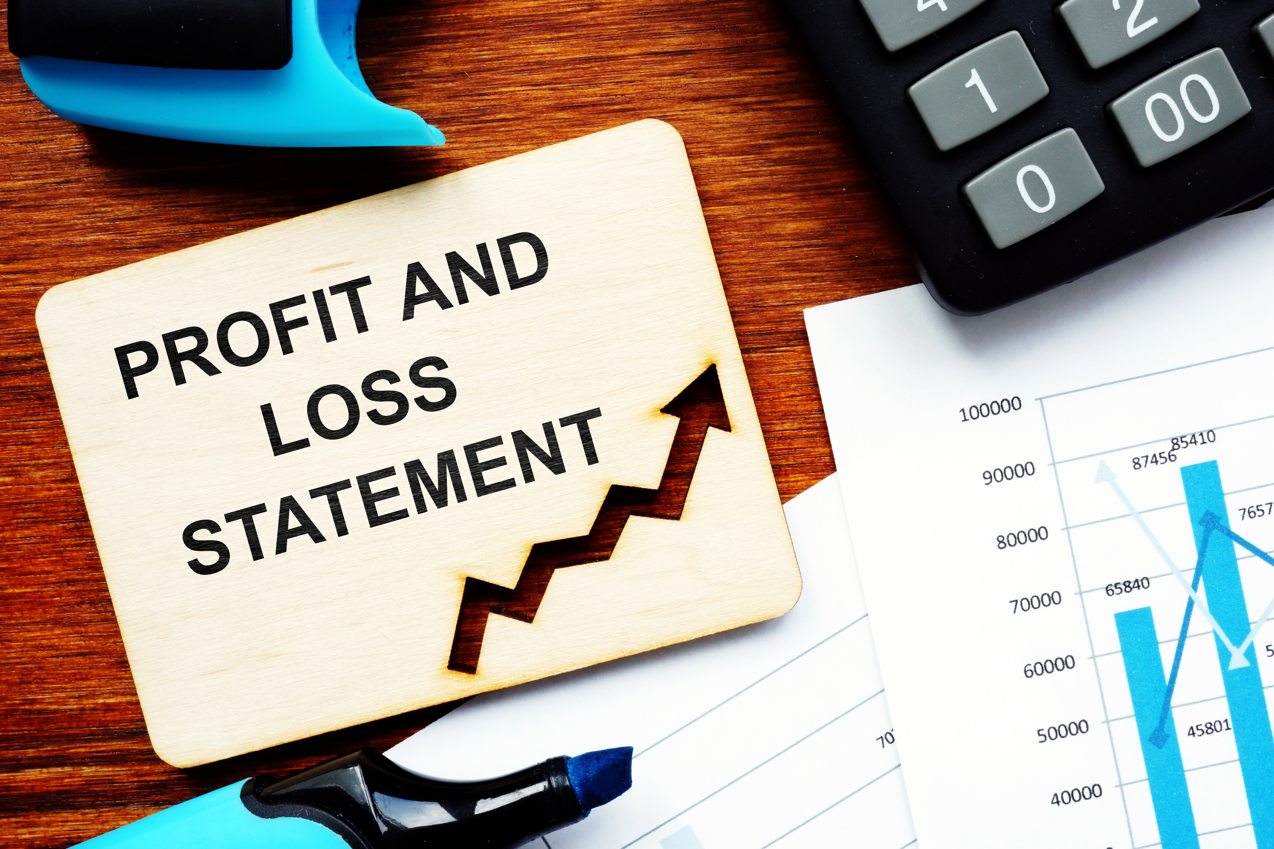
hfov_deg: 43.6
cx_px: 637
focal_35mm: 45
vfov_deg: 29.9
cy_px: 424
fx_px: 1592
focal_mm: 30
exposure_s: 1/6
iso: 200
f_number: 20
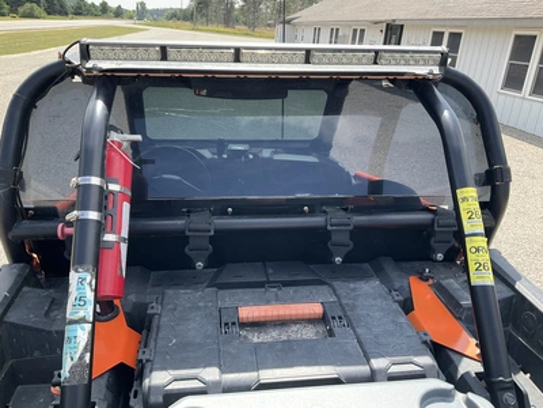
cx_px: 272
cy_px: 204
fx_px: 455
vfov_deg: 48.2
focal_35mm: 29
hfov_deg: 61.7
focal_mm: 3
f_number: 1.8
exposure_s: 1/478
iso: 25
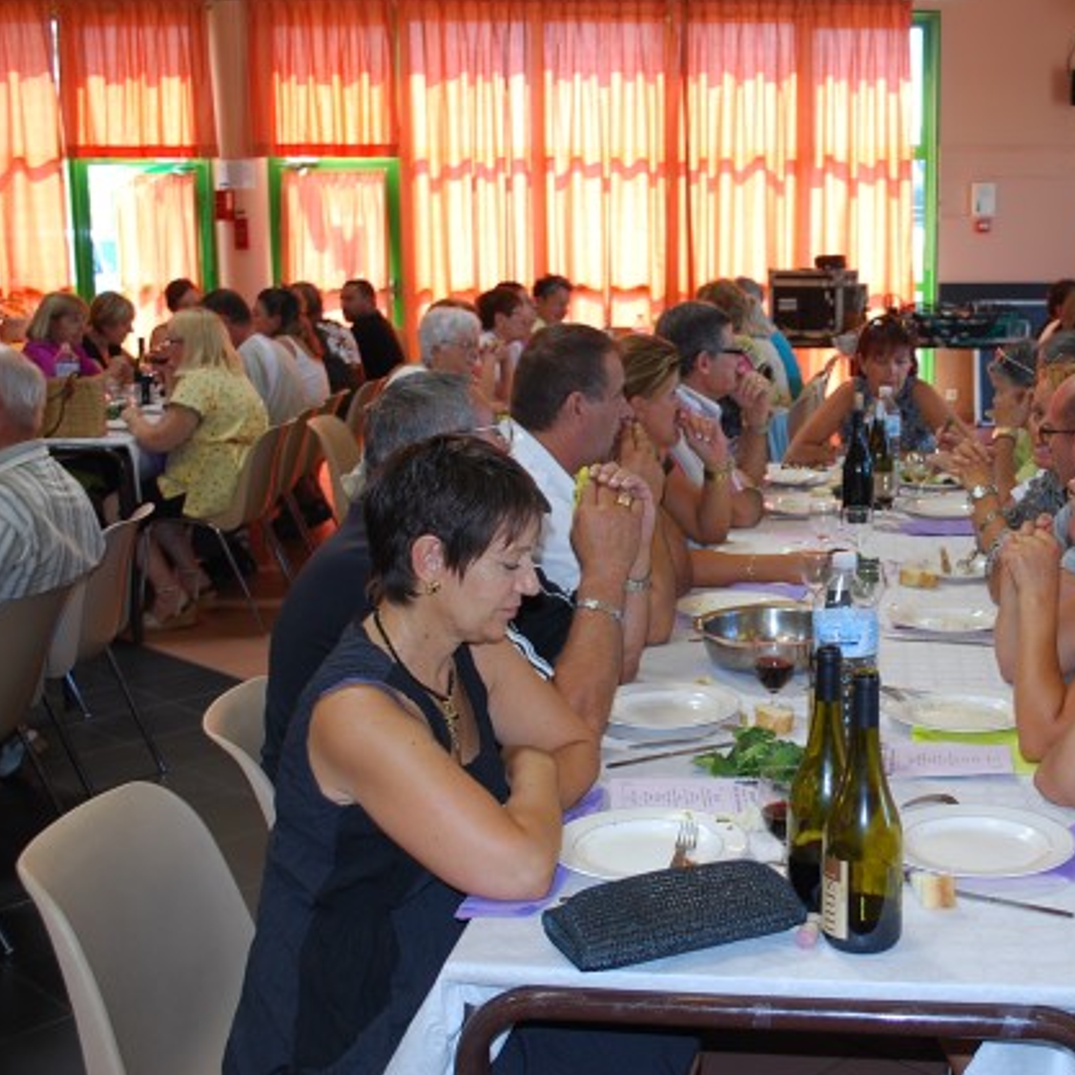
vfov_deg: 36.1
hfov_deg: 35.4
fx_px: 1651
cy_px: 534
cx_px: 776
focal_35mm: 47
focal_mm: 24
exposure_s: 1/60
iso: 200
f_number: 4.2
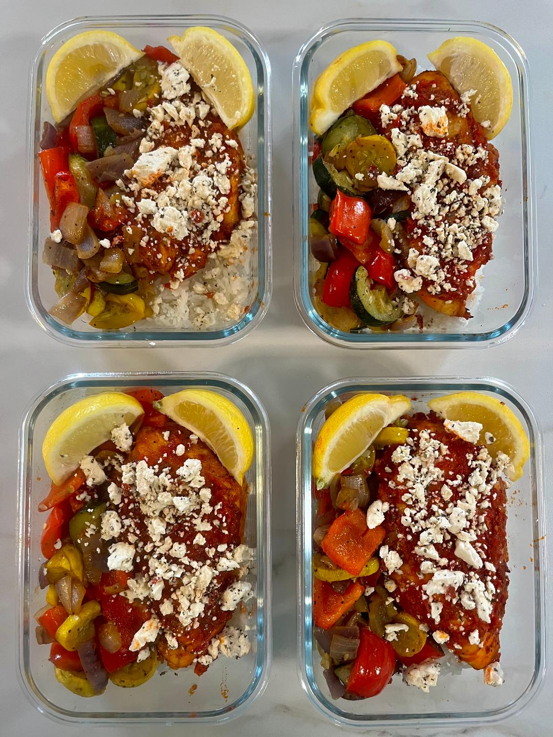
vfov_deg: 67.3
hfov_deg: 53.1
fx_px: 554
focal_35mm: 26
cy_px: 368
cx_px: 276
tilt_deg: -87.1
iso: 125
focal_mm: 5.1
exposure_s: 1/60
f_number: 1.6
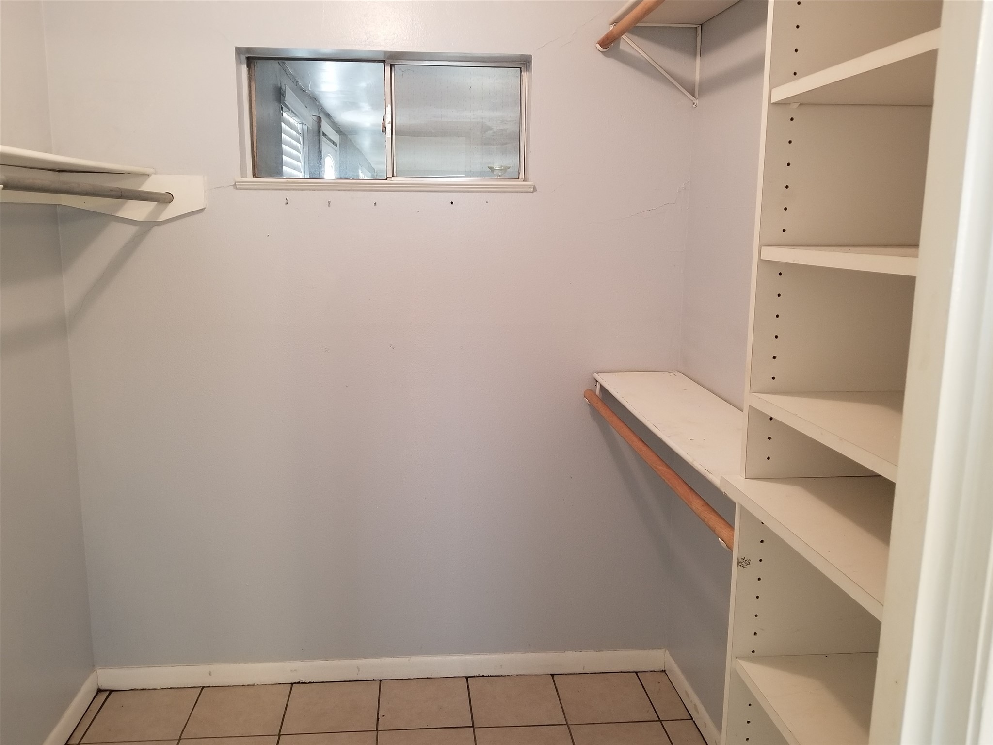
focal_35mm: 26
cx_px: 496
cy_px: 372
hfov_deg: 67.3
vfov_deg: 53.1
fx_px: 746
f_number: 1.7
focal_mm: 4.25
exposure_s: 1/40
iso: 160
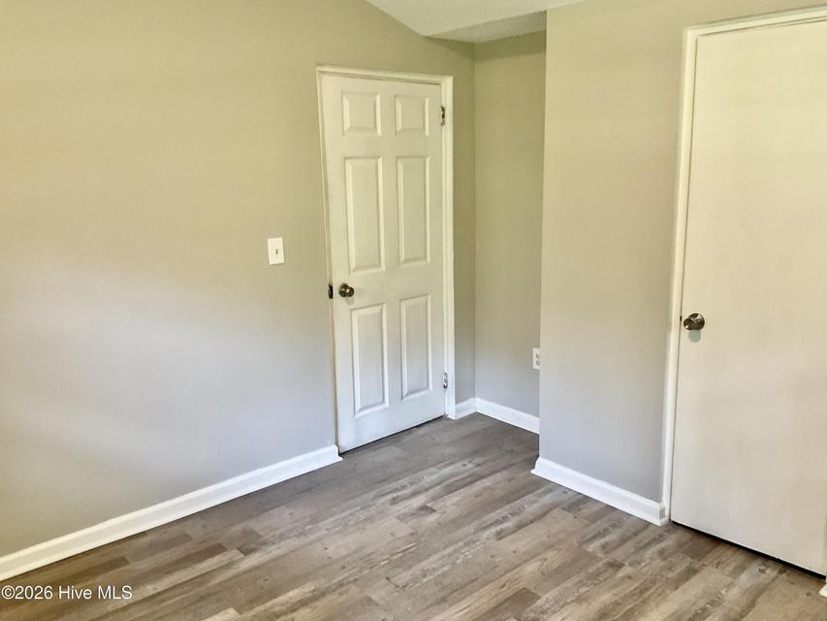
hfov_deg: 61.7
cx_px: 414
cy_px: 310
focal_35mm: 29
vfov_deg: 48.2
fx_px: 693
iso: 125
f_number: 1.8
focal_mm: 3
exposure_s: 1/60
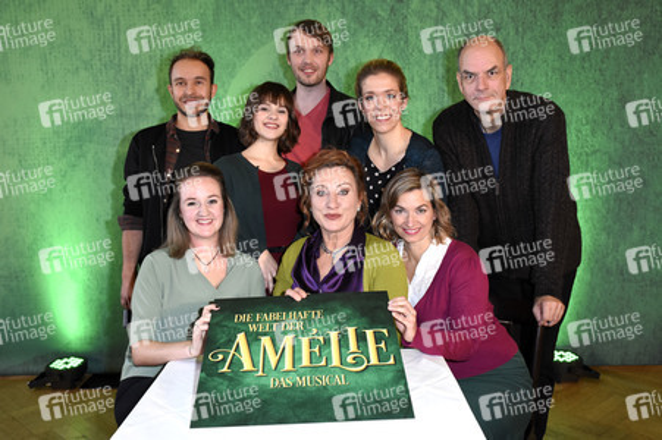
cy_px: 220
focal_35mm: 34
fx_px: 634
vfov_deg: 38.3
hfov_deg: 55.1
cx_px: 331
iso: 1600
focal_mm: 23
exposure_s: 1/125
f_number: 6.3
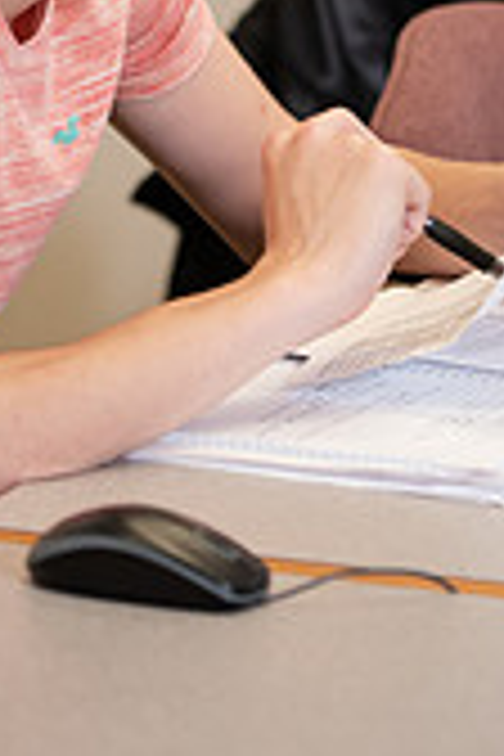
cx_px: 198
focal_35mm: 284
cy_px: 25
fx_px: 5964
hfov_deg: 4.8
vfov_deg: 7.2
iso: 640
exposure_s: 1/200
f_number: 3.2
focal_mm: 82
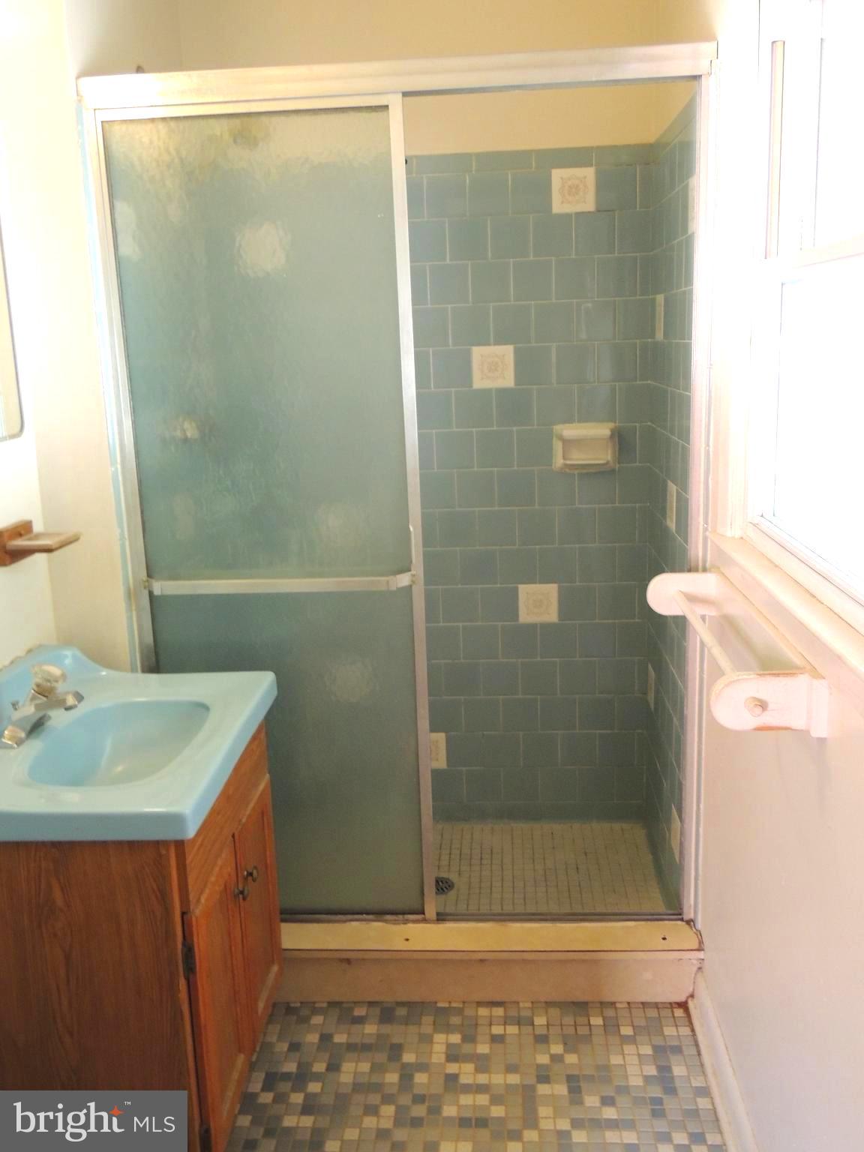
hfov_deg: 46.8
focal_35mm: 30
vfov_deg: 60.0
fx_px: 998
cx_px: 432
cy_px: 576
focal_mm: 5.3
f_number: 3.1
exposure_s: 1/8
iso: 500
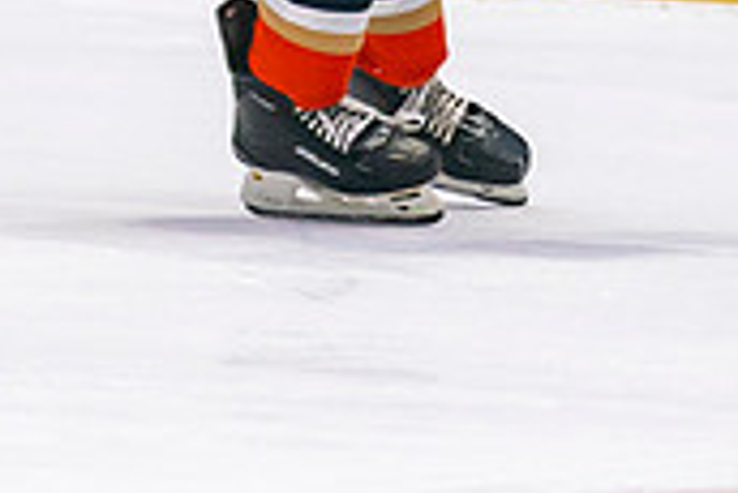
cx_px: 194
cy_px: 93
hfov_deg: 1.9
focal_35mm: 1083
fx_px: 22220
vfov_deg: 1.3
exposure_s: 1/640
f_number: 2.8
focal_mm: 145
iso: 640
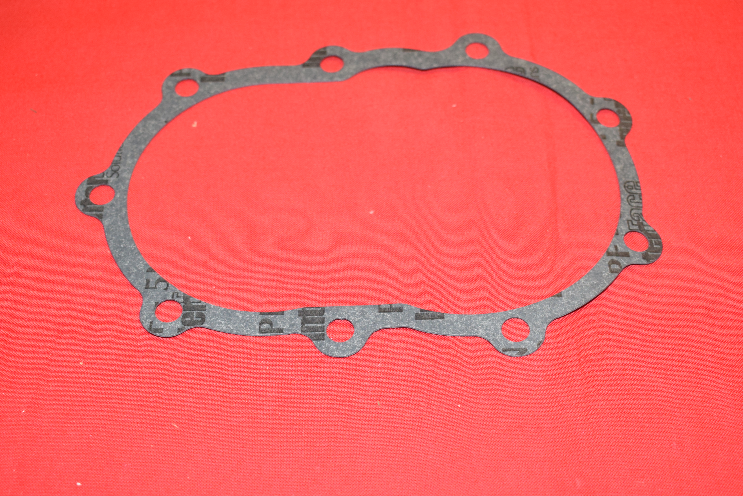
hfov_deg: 39.6
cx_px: 381
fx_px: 1032
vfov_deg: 27.0
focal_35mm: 50
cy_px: 252
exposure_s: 1/100
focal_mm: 24
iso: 800
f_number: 5
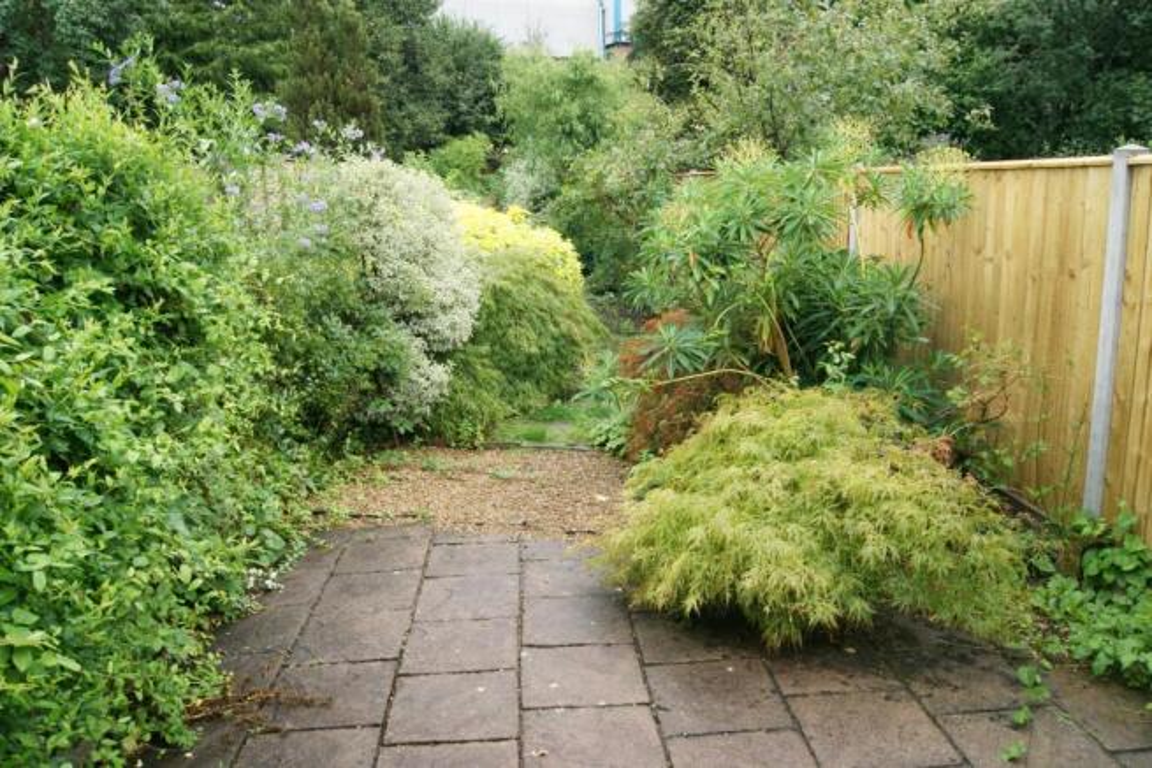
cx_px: 576
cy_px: 384
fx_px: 864
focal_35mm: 27
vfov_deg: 48.0
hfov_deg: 67.4
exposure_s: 1/100
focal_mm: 18
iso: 400
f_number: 10
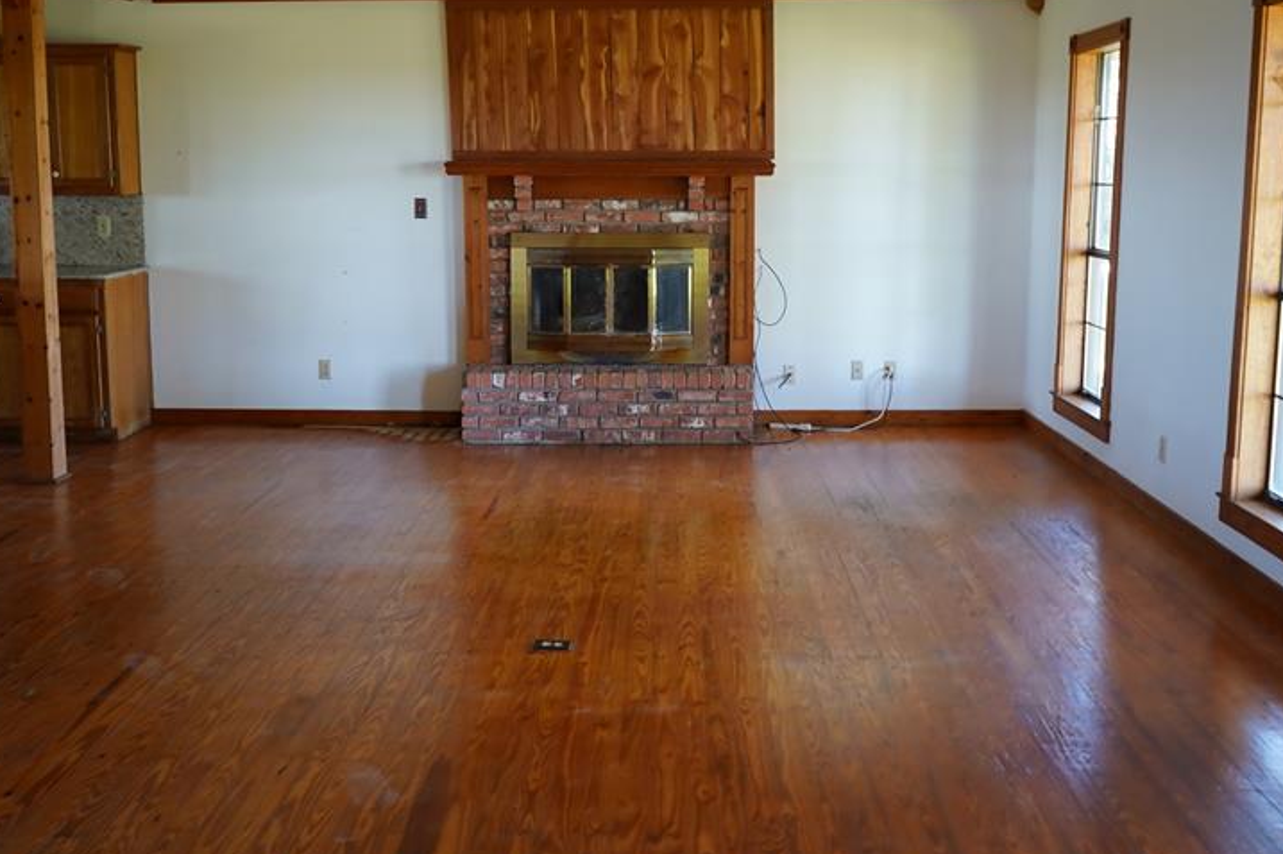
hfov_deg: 48.5
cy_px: 344
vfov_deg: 33.3
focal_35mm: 40
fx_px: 1425
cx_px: 662
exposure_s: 1/30
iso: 400
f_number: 3.5
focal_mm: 28
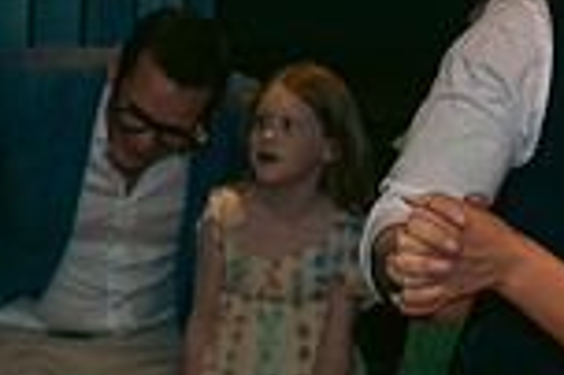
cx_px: 590
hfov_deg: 8.9
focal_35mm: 229
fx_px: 3584
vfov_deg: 6.0
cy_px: 202
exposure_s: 1/160
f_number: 3.5
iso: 640
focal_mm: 60
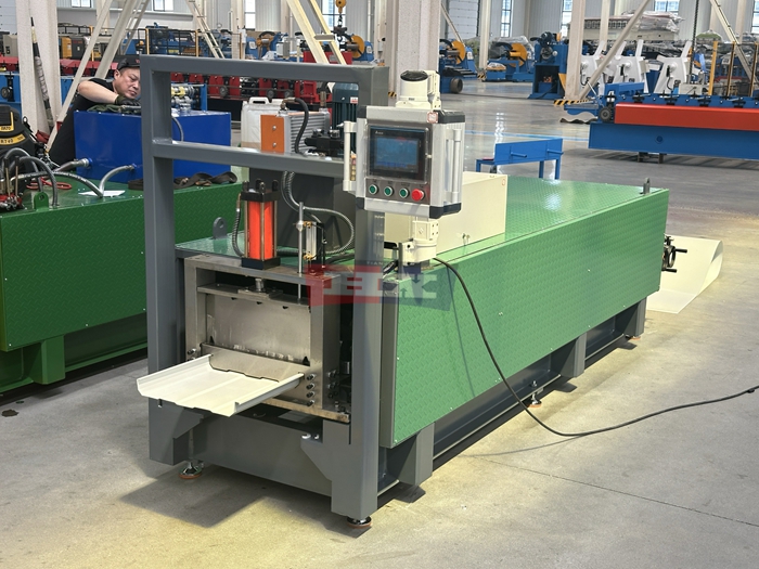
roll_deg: -1.0
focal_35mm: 48
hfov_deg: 39.7
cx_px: 380
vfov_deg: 30.3
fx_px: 1052
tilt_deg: -12.6
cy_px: 284
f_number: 1.78
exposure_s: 1/267
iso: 64
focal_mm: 6.86
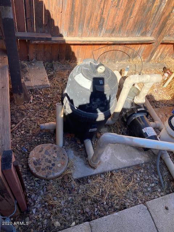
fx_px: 174
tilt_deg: -49.5
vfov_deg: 67.3
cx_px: 87
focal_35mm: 26
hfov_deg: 53.1
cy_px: 116
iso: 32
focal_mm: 4.25
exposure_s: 1/973
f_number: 1.8
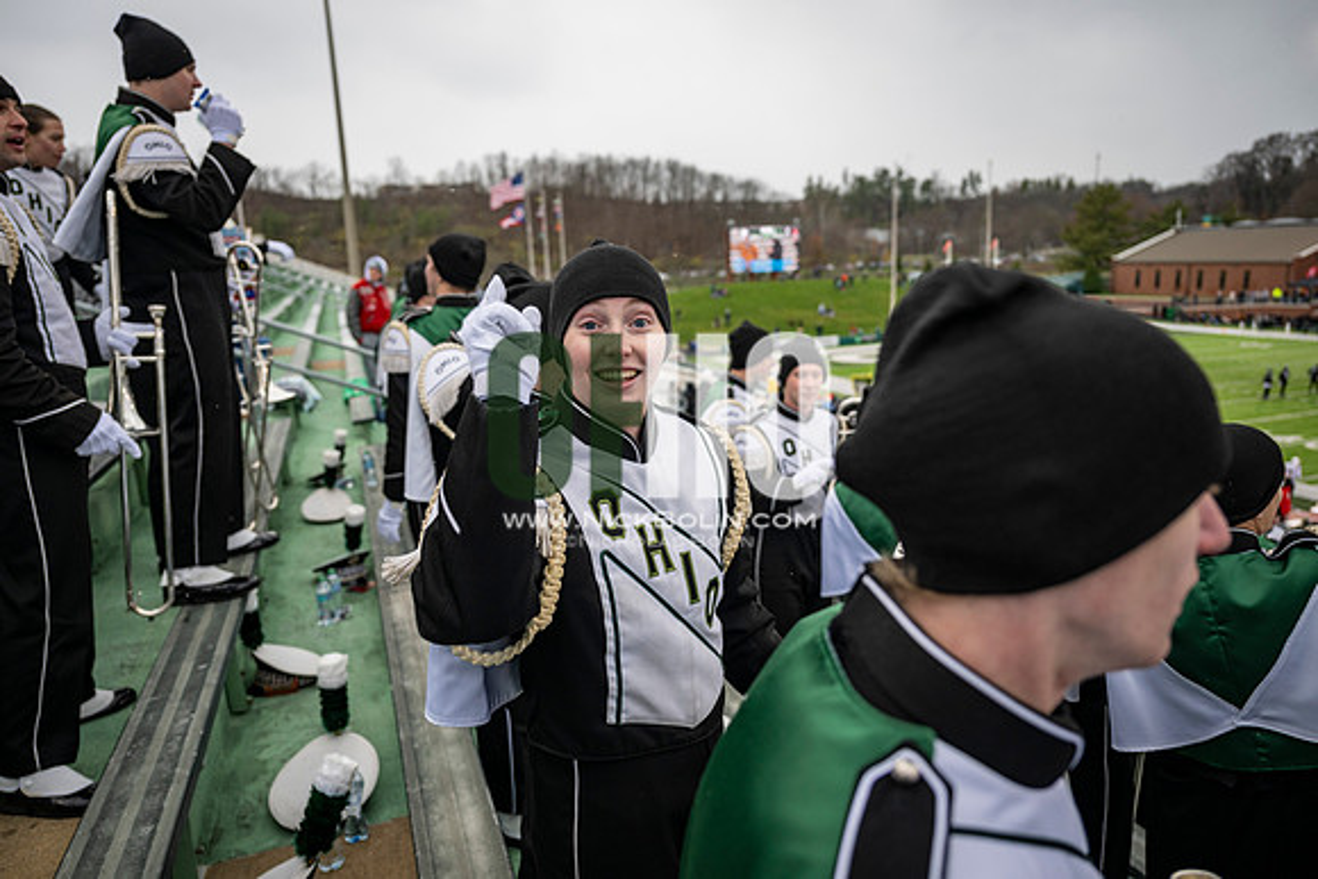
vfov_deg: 53.2
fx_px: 879
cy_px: 440
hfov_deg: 73.7
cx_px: 659
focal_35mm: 24
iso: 160
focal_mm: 24
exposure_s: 1/500
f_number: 2.8
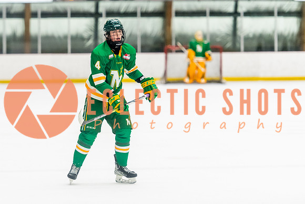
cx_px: 116
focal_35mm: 198
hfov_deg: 10.4
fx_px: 1679
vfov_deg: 6.9
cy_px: 79
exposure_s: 1/800
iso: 3200
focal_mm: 155
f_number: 2.8
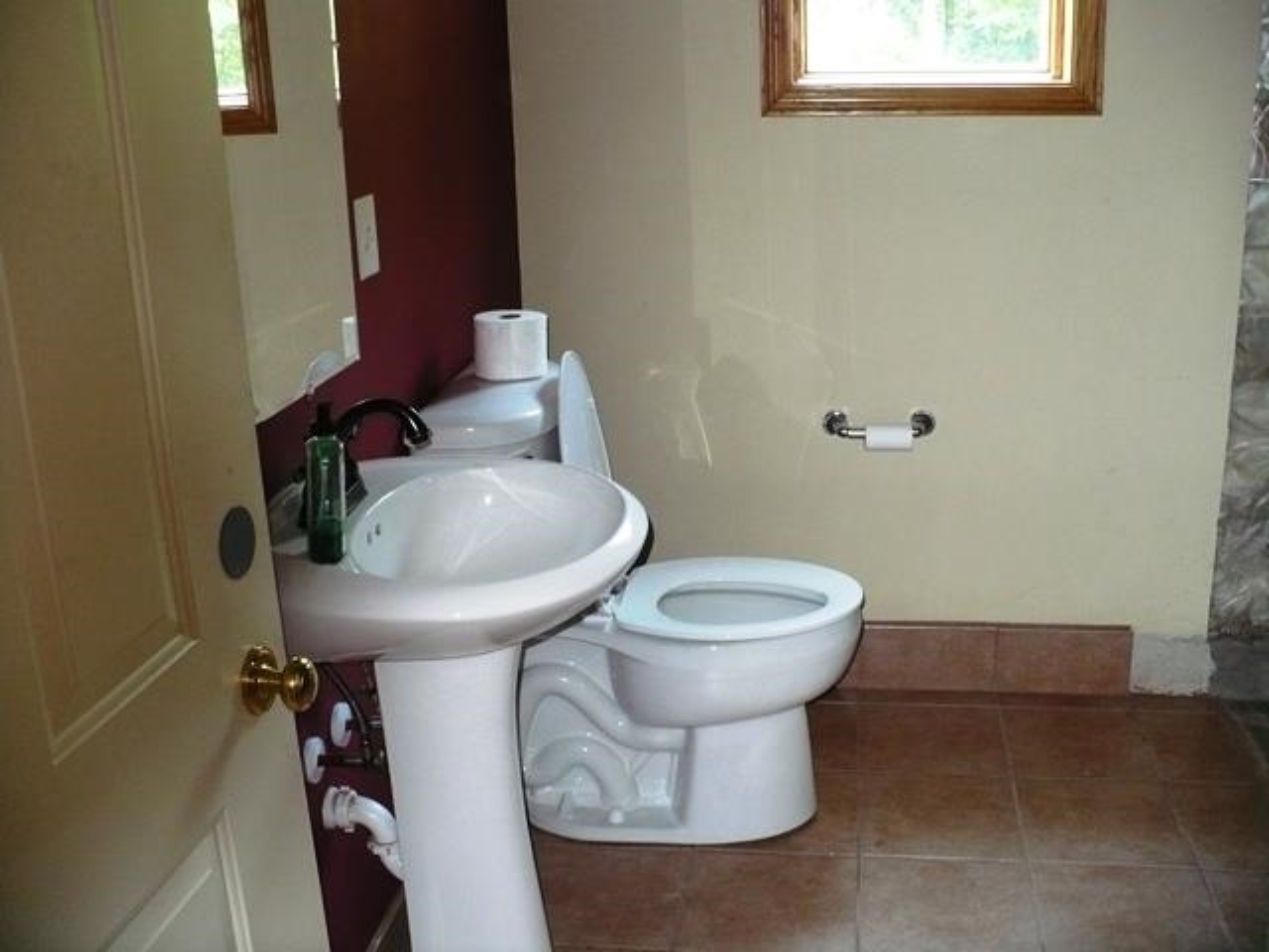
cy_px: 476
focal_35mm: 37
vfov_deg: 38.7
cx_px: 634
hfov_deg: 50.1
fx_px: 1356
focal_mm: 6.1
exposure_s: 1/30
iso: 320
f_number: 2.8
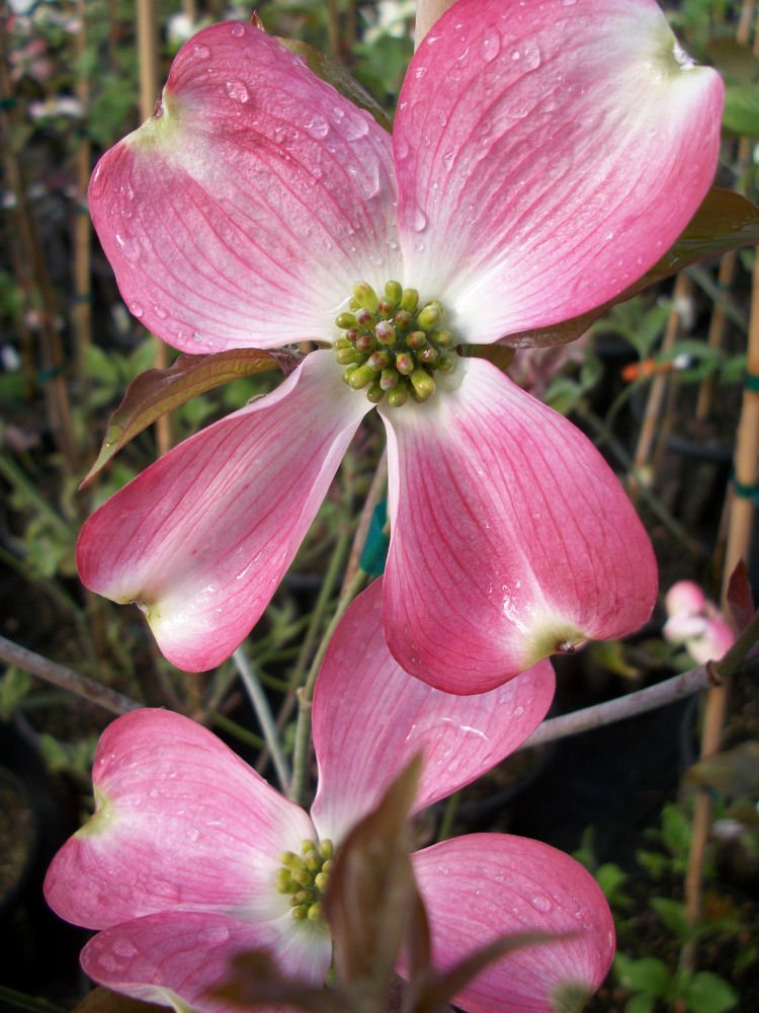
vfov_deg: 52.6
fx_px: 1023
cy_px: 506
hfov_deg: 40.7
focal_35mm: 35
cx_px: 380
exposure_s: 1/500
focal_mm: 6.3
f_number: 3.1
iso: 80
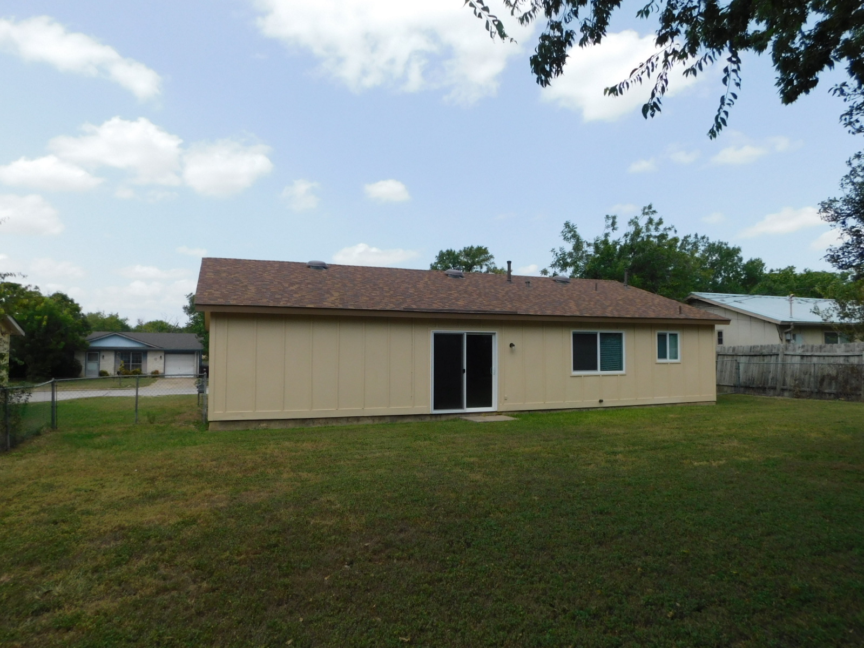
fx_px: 574
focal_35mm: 23
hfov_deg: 73.9
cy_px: 324
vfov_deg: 58.9
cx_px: 432
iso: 125
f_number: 6
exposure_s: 1/400
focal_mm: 4
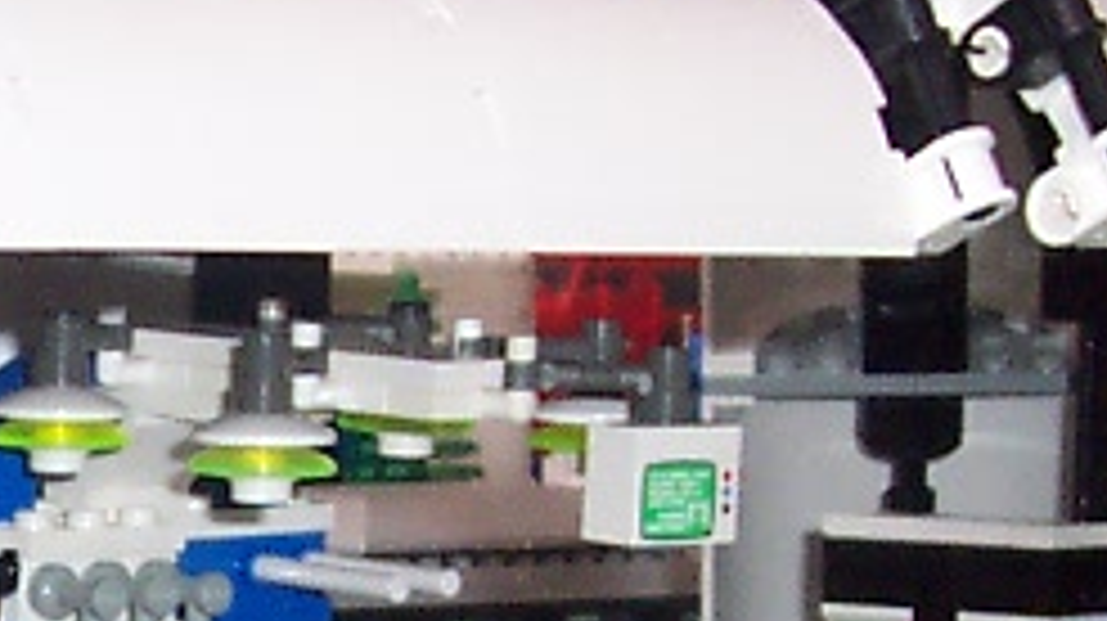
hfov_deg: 10.8
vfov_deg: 6.1
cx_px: -76
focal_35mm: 197
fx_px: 5779
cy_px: 806
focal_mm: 5.6
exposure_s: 1/60
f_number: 2.8
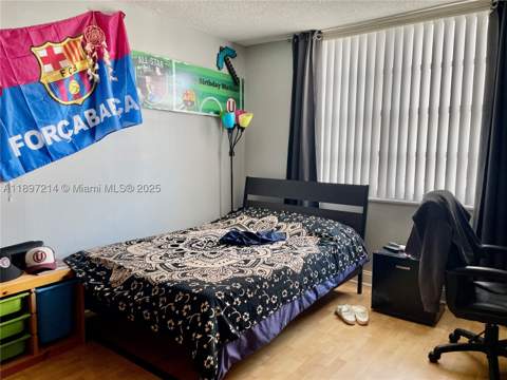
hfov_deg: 67.3
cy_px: 190
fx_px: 381
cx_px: 254
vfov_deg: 53.1
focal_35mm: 26
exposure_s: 1/120
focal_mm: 4.2
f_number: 1.6
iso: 80
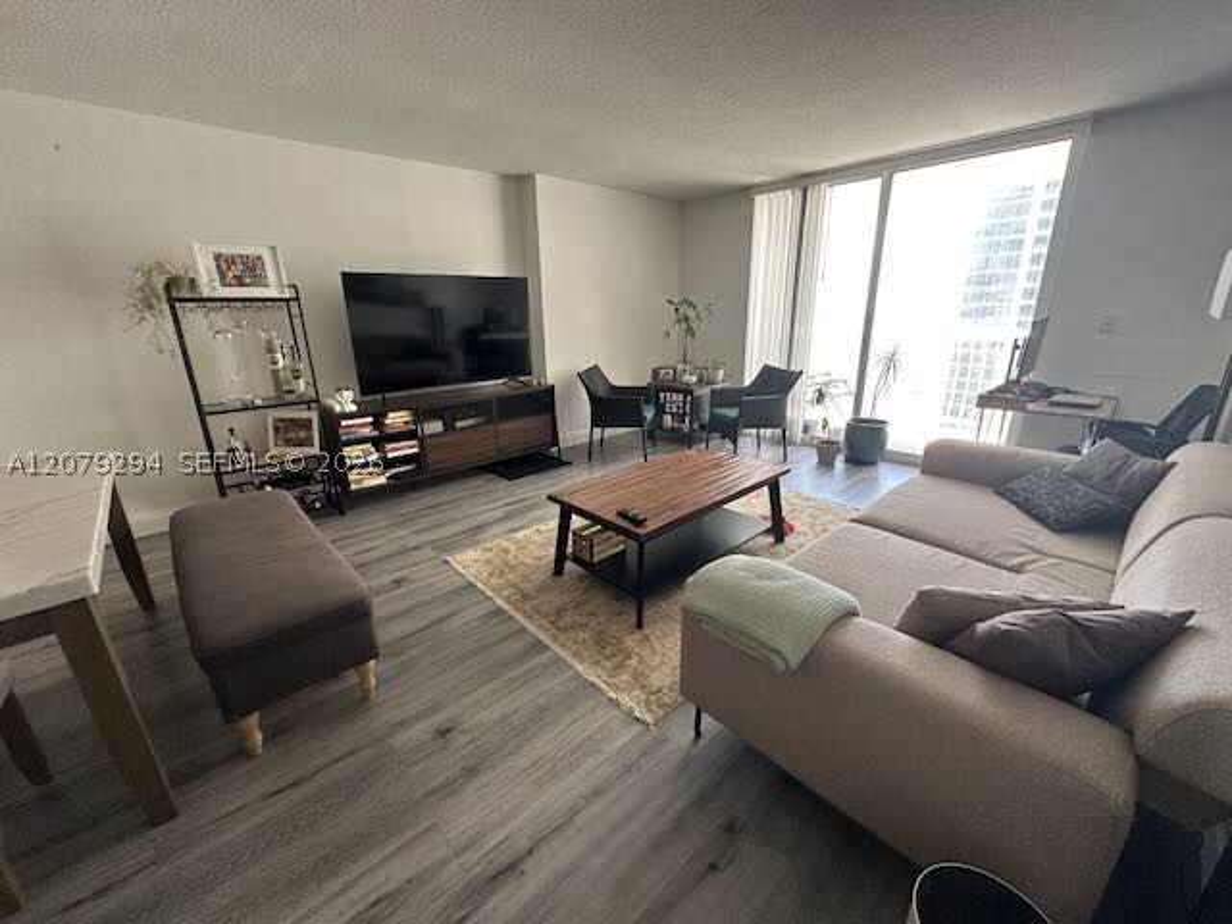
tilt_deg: -16.5
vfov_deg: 85.7
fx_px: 498
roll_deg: +0.4
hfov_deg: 102.1
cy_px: 462
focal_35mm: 14
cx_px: 616
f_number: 2.2
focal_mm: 2.22
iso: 250
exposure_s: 1/120
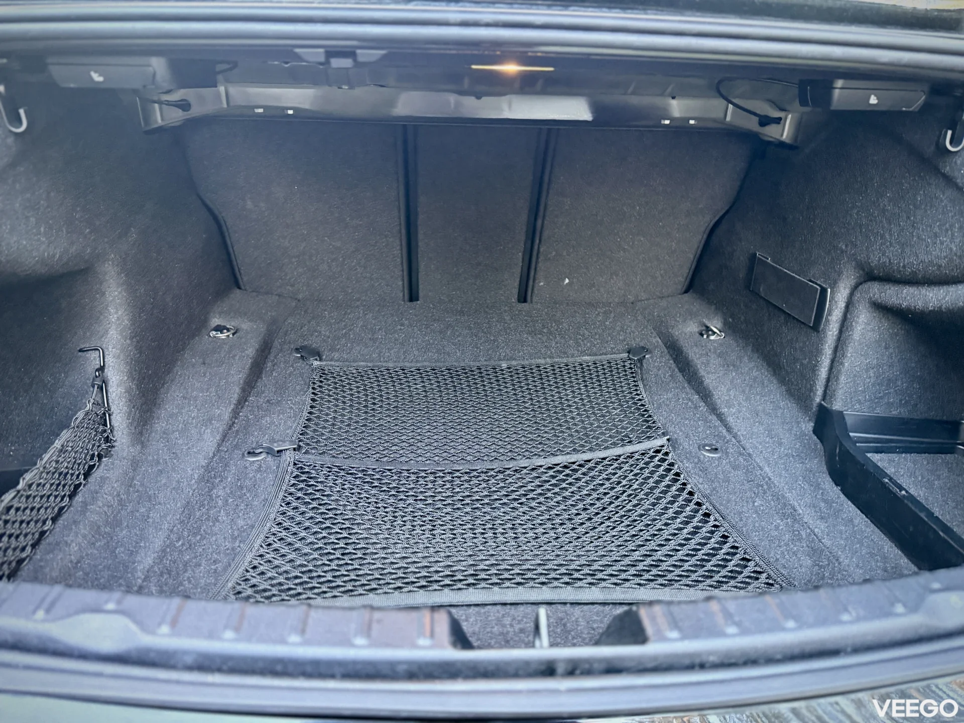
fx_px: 668
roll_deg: +0.7
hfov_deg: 71.6
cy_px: 362
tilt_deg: -23.3
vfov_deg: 56.8
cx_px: 482
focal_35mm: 24
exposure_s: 1/60
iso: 800
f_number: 1.78
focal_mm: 6.76
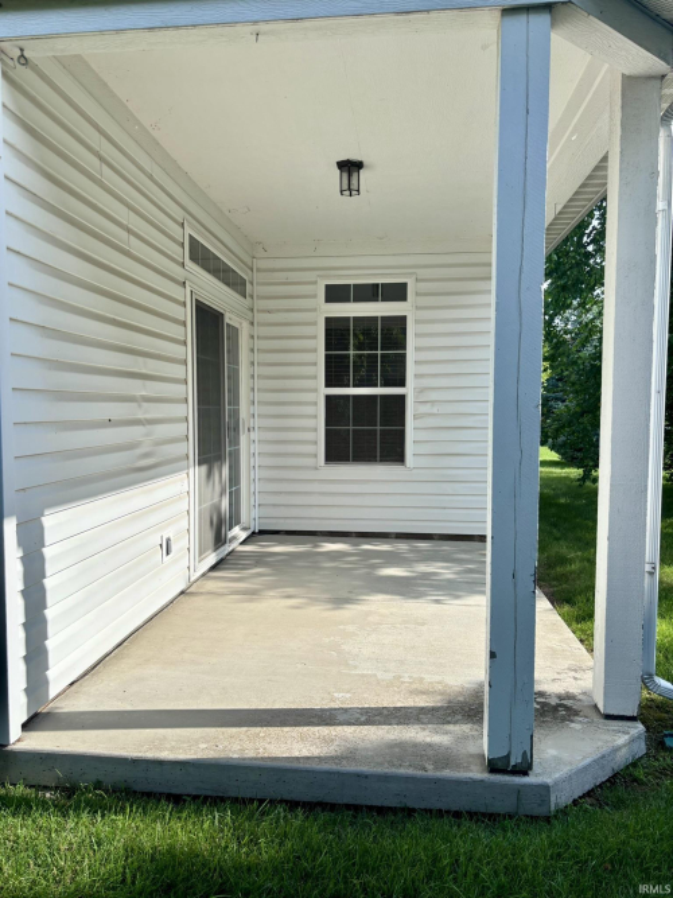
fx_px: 674
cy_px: 449
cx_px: 336
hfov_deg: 53.0
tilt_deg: -3.5
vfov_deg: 67.3
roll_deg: -1.1
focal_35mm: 26
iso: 50
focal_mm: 5.96
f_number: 1.6
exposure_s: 1/2151
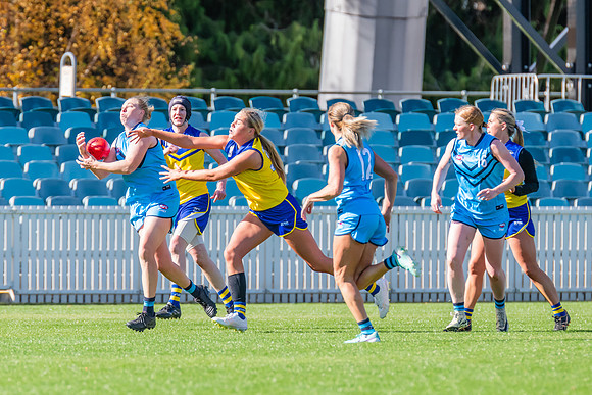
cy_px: 132
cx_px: 224
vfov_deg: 2.1
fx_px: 10844
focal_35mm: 659
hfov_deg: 3.1
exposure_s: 1/1250
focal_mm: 420
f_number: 7.1
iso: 800
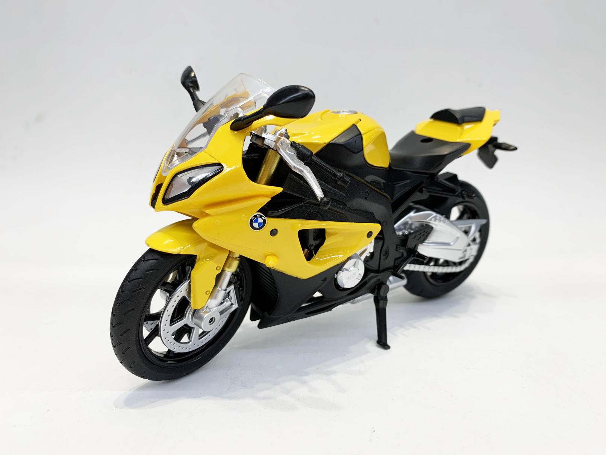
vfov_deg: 53.1
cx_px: 303
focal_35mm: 26
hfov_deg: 67.3
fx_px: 455
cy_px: 228
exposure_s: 1/121
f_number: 1.8
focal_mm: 4.25
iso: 64
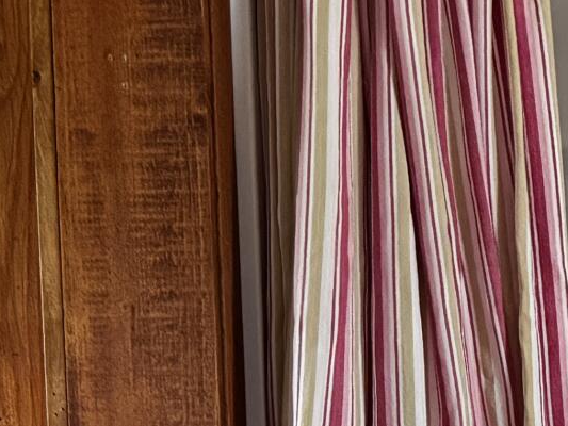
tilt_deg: -4.9
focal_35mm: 135
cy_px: 788
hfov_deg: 13.9
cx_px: 777
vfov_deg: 10.3
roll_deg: +1.2
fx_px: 2216
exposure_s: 1/60
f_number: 1.78
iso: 640
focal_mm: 6.76
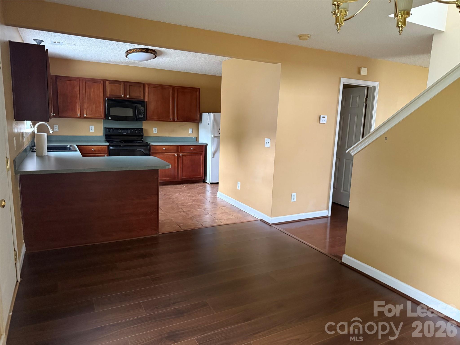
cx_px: 230
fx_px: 319
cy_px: 172
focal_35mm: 24
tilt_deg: -10.2
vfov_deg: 56.8
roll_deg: -1.7
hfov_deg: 71.6
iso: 800
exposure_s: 1/48
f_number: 1.78
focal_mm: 6.76
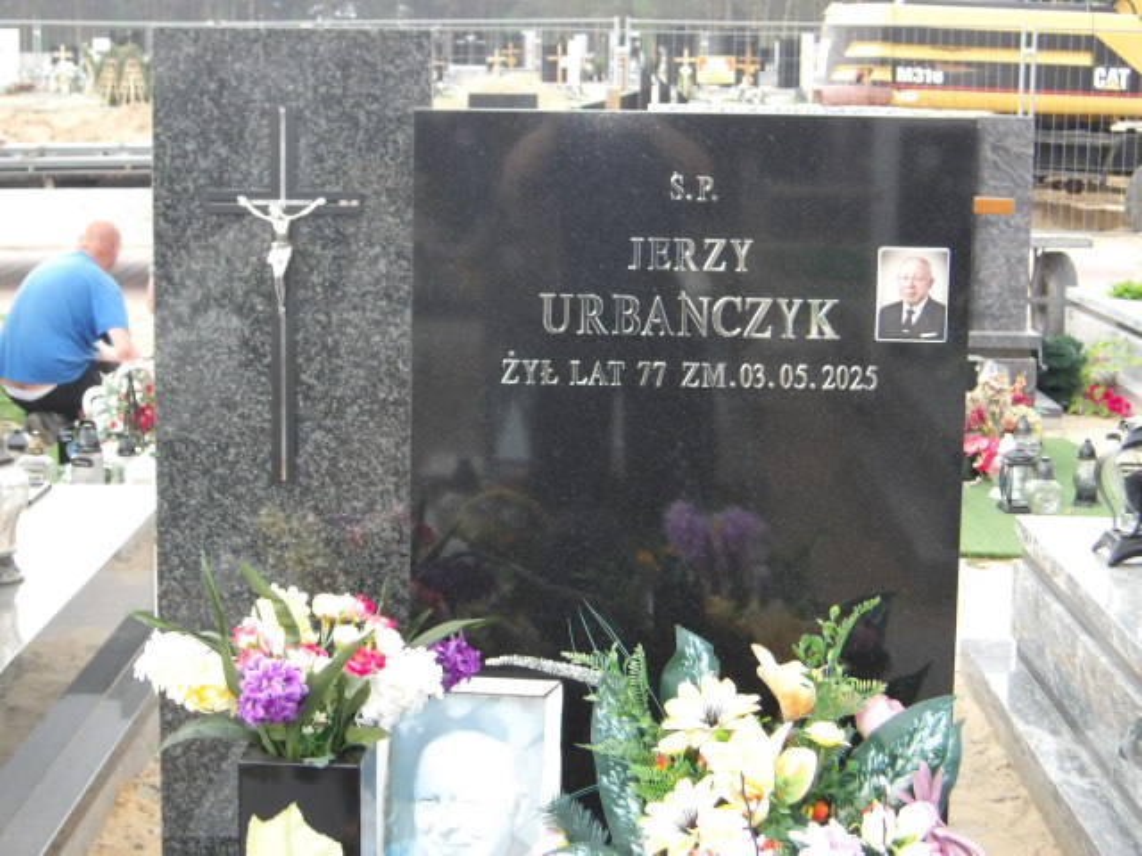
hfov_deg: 27.8
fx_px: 2309
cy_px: 428
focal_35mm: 70
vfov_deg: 21.0
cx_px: 571
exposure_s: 1/42
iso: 100
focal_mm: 12.5
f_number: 4.9
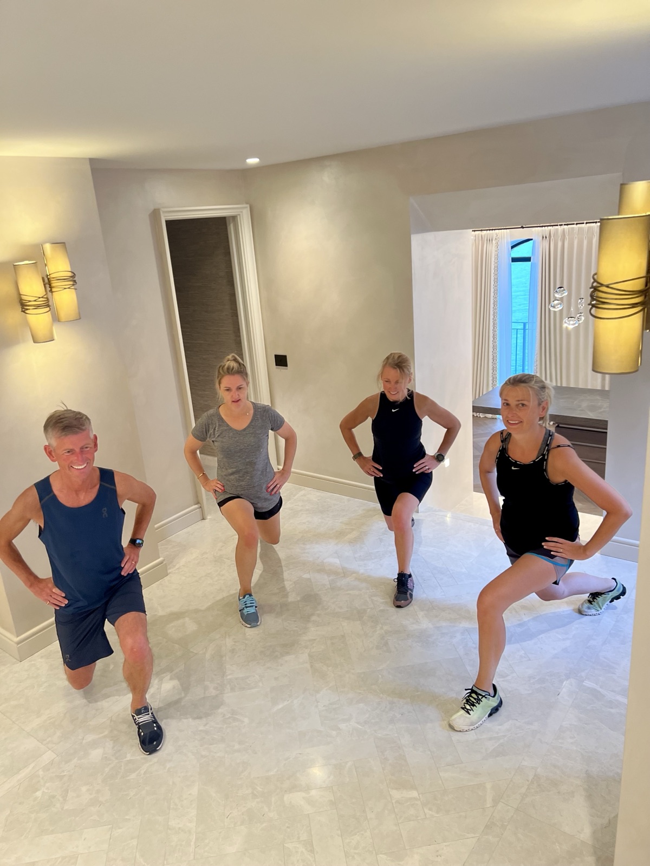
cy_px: 433
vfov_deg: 67.3
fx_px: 651
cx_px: 325
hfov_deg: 53.1
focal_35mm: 26
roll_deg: +5.3
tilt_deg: -17.7
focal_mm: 5.7
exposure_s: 1/100
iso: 125
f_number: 1.5
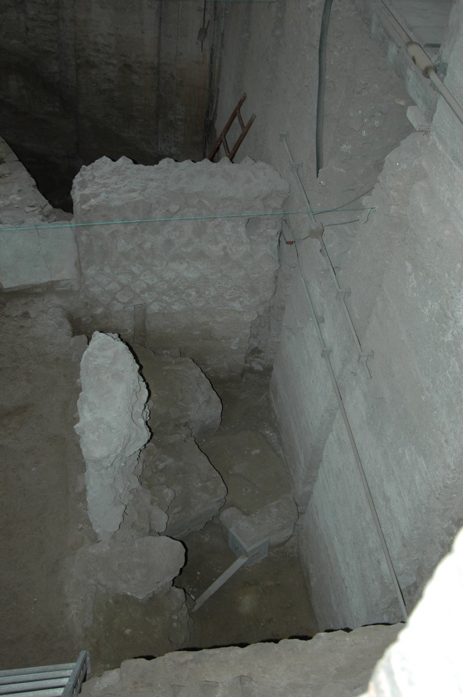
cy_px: 348
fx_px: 696
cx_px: 232
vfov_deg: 53.2
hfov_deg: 36.8
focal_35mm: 36
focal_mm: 24
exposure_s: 1/60
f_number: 3.5
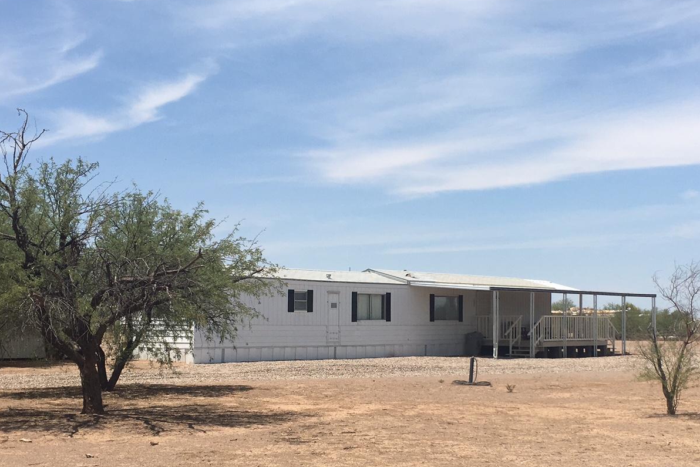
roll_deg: -1.2
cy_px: 295
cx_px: 430
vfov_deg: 26.4
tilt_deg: +2.6
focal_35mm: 51
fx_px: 992
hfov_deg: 38.7
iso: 25
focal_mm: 4.15
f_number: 2.2
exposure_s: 1/2747
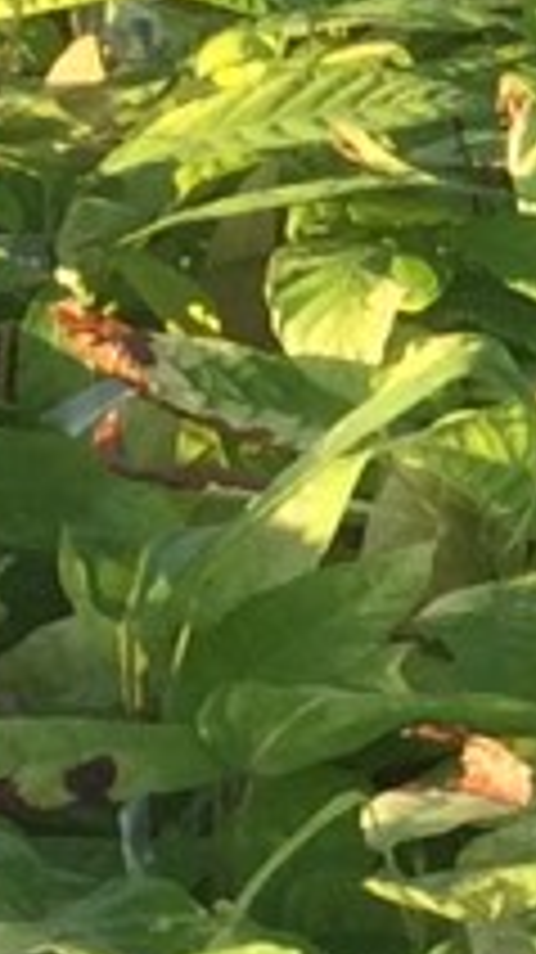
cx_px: 2094
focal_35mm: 238
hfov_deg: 4.7
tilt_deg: -11.4
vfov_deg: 9.0
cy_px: 153
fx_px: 6023
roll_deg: +1.9
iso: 32
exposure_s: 1/218
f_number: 2.2
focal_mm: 4.15
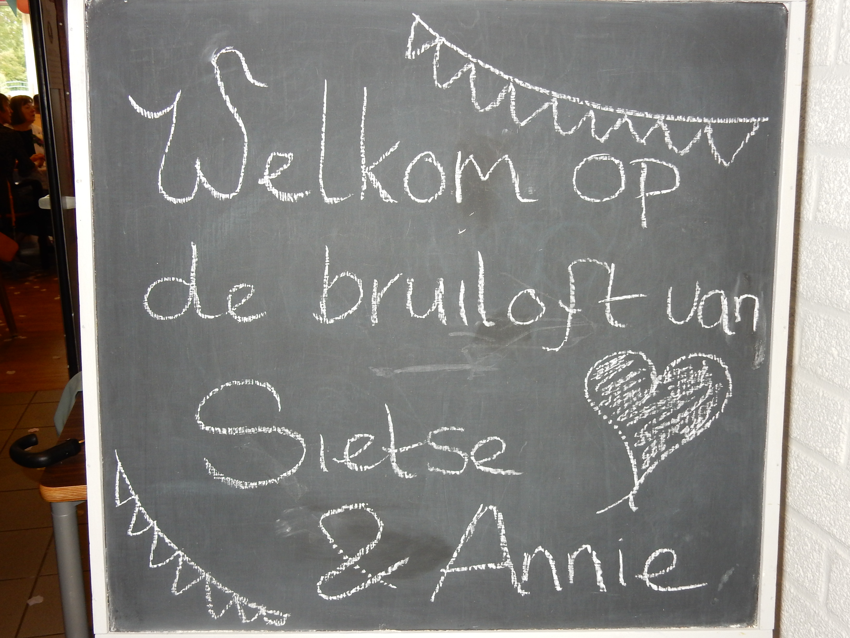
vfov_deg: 39.7
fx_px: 884
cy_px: 319
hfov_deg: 51.4
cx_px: 425
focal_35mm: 36
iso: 200
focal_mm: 6.4
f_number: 4
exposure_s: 1/30
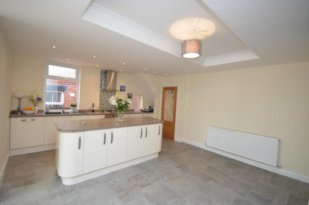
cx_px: 154
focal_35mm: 15
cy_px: 102
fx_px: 128
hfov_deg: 100.5
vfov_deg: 77.0
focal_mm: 10
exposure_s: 1/60
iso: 400
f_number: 4
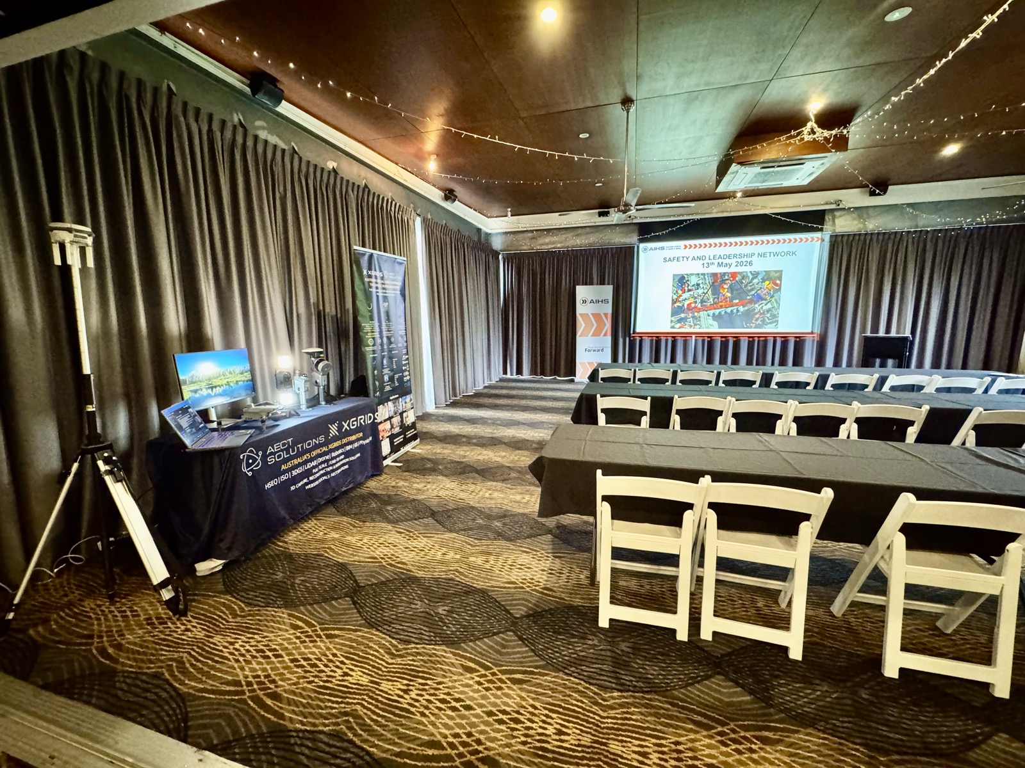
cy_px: 384
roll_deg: +0.6
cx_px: 512
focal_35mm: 14
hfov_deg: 102.1
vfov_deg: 85.7
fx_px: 415
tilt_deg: -8.7
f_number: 2.2
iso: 1250
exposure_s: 1/33
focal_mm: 2.22
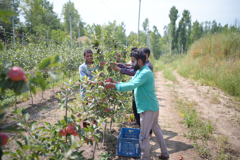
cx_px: 120
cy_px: 80
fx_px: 233
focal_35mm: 35
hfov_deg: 54.4
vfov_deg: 37.9
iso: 100
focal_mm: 35
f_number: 1.4
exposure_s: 1/3200
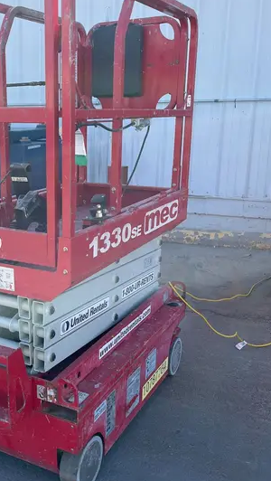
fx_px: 497
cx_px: 52
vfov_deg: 51.6
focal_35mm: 39
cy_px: 254
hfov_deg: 29.7
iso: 50
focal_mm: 5.1
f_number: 1.6
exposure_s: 1/943
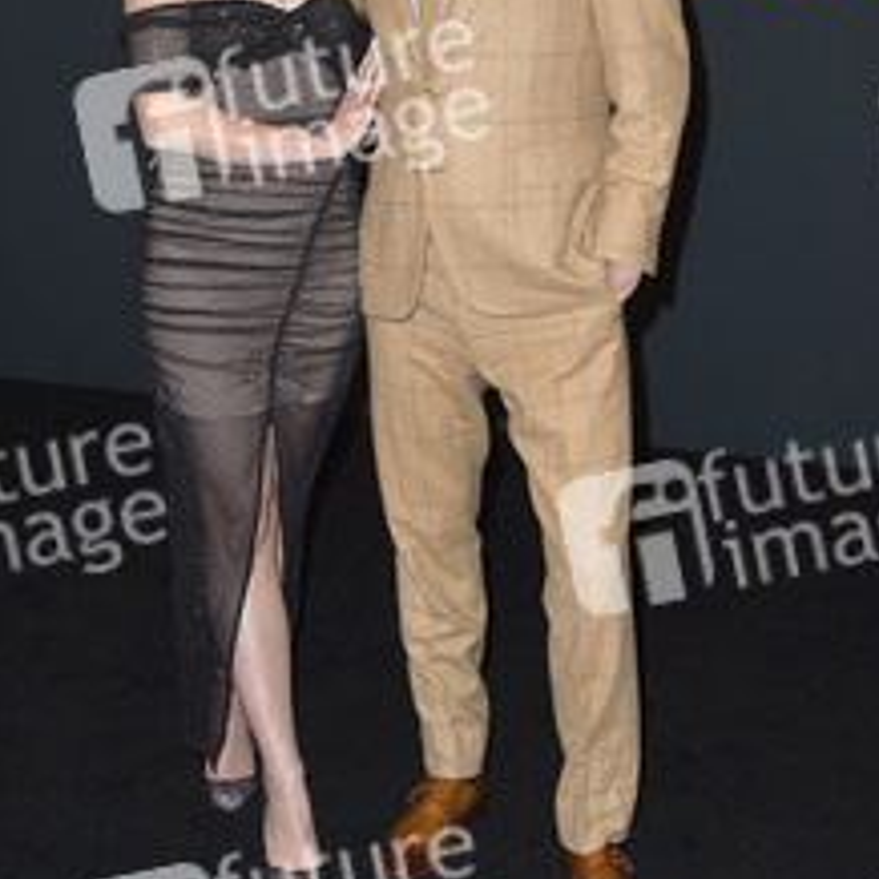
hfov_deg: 34.0
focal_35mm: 50
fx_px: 1436
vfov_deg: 33.8
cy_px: 319
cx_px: 401
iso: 320
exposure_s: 1/250
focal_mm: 32
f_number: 6.3
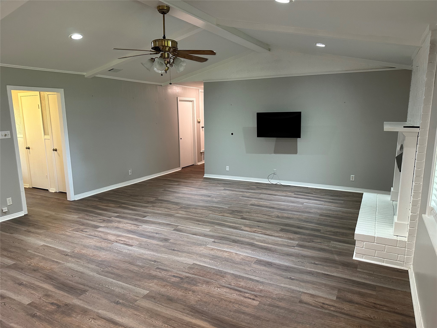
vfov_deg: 56.8
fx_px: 303
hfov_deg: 71.6
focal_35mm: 24
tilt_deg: -9.6
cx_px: 218
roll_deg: +1.0
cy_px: 164
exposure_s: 1/60
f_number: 1.78
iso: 250
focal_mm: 6.86
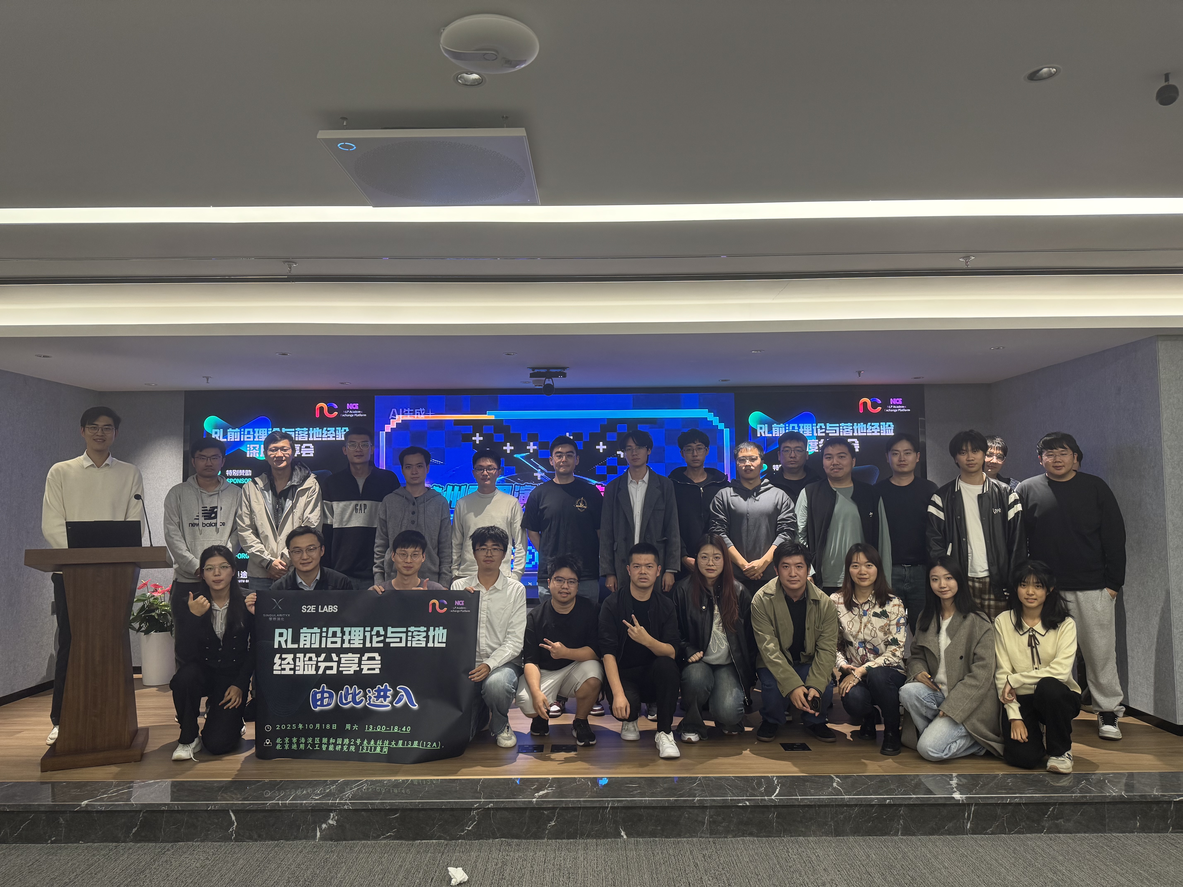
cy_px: 444
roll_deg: +1.3
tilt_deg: +4.9
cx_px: 592
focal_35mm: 24
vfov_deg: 56.8
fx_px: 820
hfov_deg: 71.6
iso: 160
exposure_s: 1/100
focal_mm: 6.76
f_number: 1.78
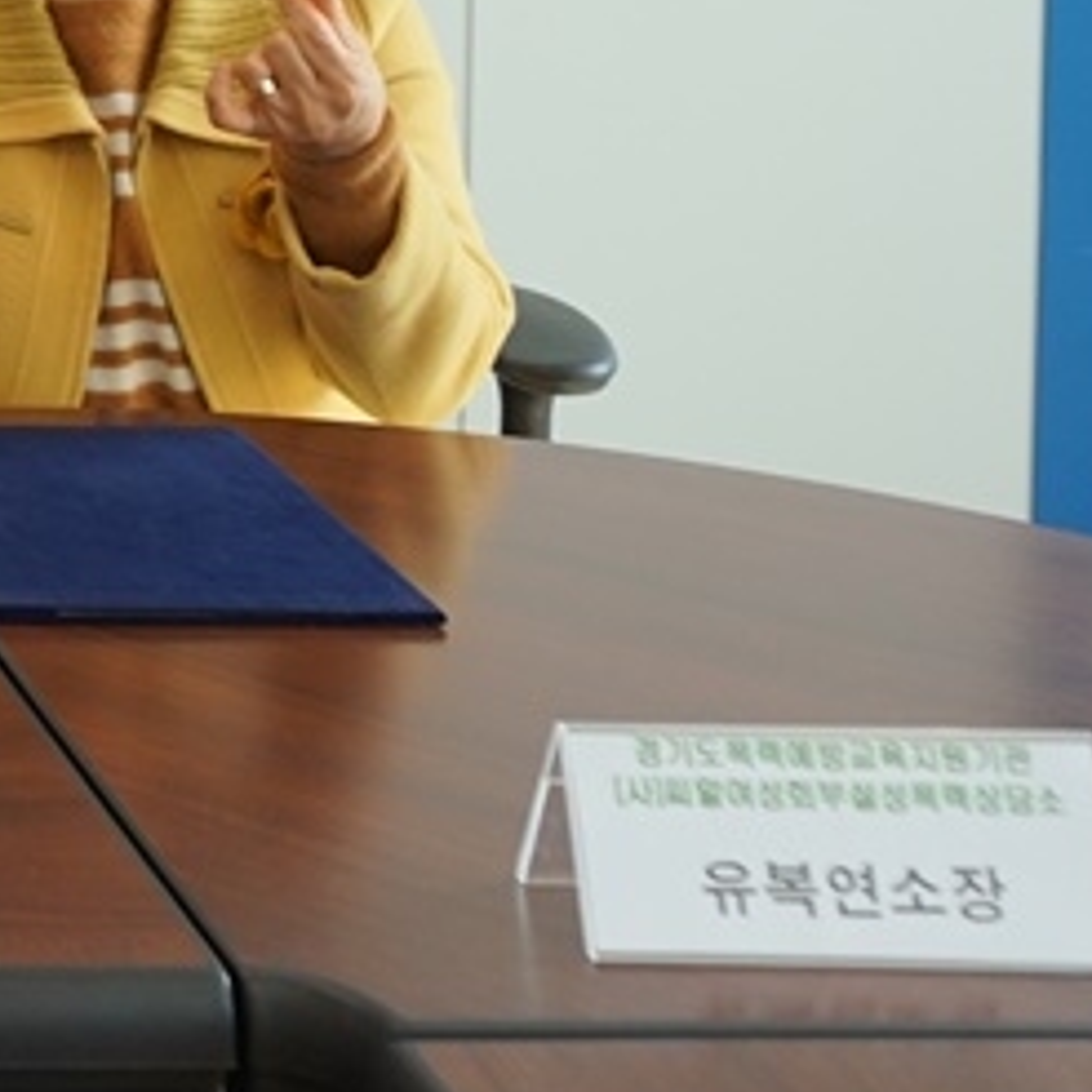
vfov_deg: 19.3
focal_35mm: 83
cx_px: -910
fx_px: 2962
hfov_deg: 17.0
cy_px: -320
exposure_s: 1/160
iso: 250
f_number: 4
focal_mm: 16
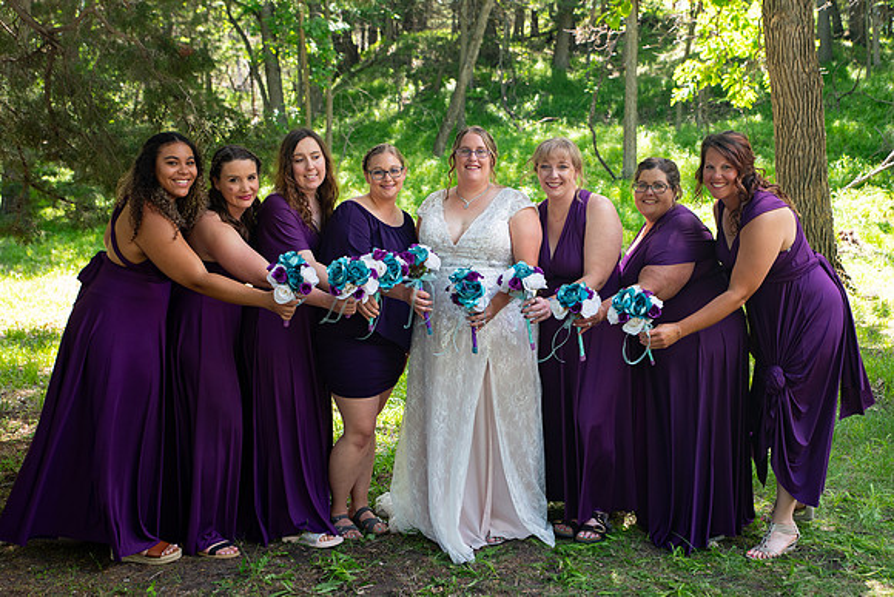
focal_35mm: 43
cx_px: 481
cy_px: 276
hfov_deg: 45.4
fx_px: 1069
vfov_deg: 31.2
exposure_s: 1/125
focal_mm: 40
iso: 250
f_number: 5
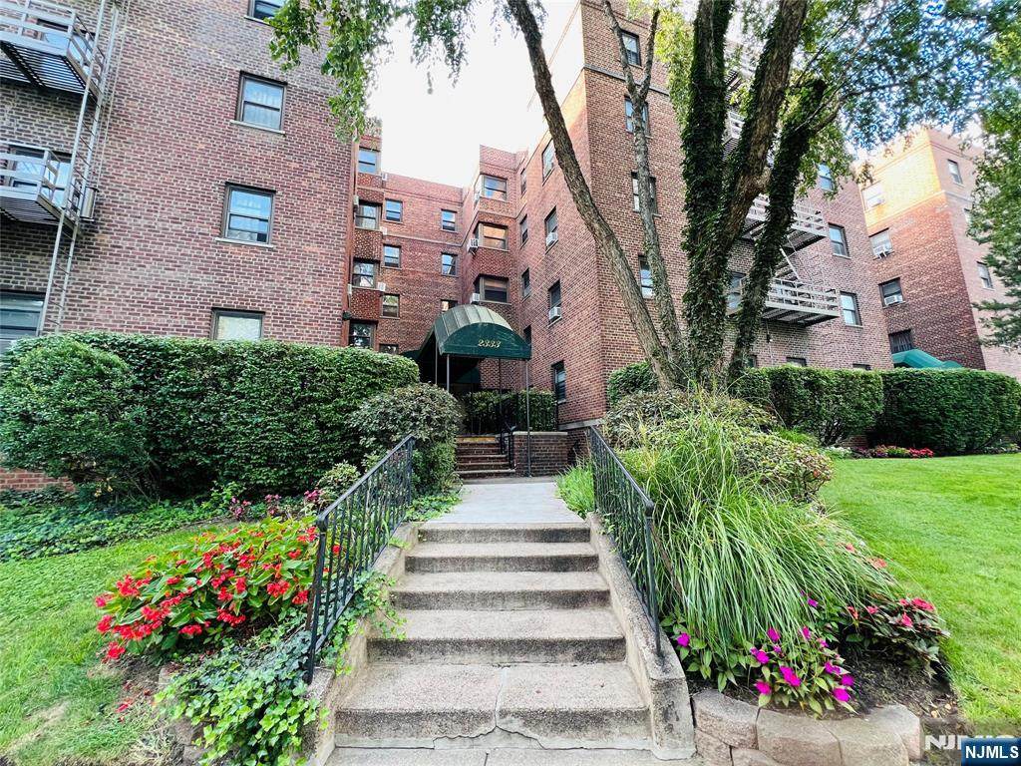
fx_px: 383
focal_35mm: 13
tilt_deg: +11.2
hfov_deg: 106.2
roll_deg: +1.0
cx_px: 510
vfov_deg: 89.9
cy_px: 383
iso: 125
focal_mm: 1.57
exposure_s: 1/99
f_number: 1.8
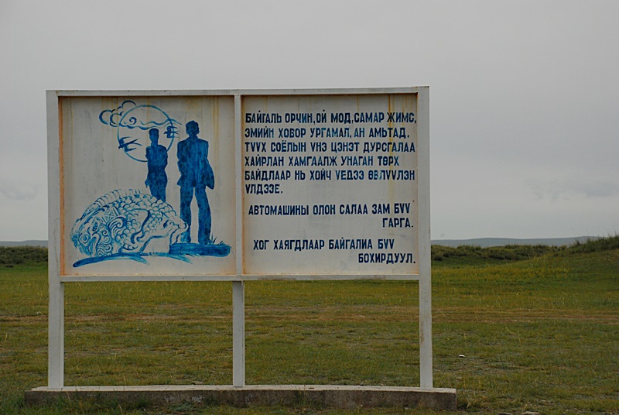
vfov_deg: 15.8
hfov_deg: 23.3
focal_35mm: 87
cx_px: 310
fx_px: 1498
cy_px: 208
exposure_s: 1/1250
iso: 400
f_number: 6.3
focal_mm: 58
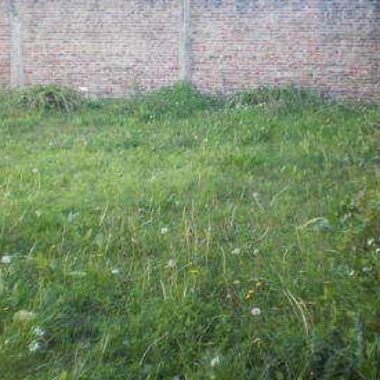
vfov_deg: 31.5
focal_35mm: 54
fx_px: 671
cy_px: 146
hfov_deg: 31.4
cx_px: 248
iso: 200
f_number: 3.1
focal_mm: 6.3
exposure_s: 1/125
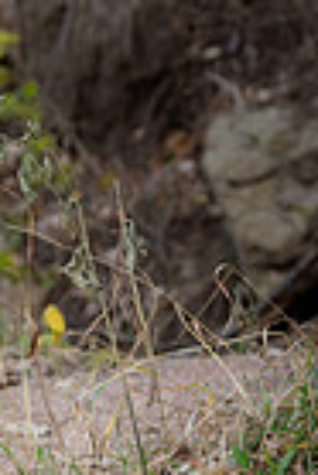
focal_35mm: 355
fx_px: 4692
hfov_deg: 3.8
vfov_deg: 5.8
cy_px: 196
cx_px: -636
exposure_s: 1/125
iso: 200
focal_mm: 85
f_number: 3.5
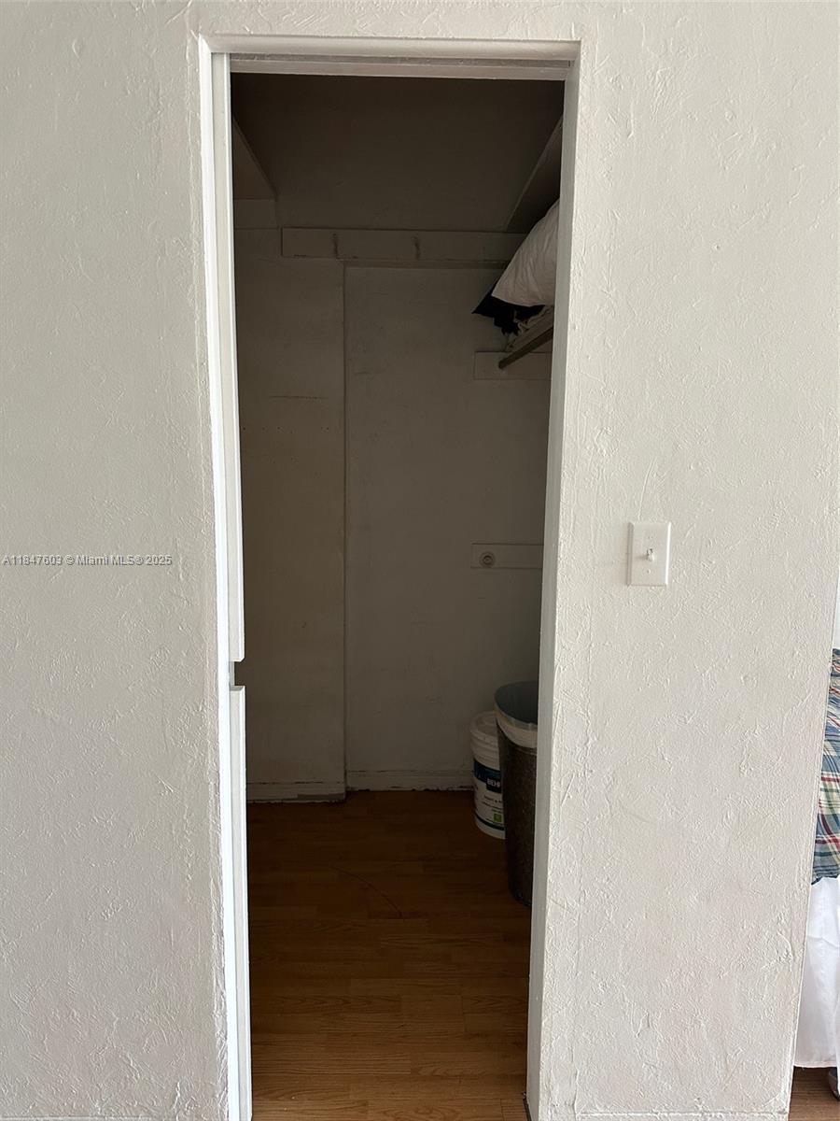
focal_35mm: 24
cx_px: 420
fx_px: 777
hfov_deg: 56.8
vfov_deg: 71.6
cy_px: 560
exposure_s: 1/68
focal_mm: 6.86
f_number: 1.78
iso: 250
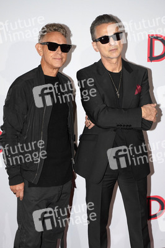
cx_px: 82
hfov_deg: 25.5
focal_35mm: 53
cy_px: 124
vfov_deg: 37.5
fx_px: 365
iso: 640
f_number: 5.6
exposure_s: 1/100
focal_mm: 53
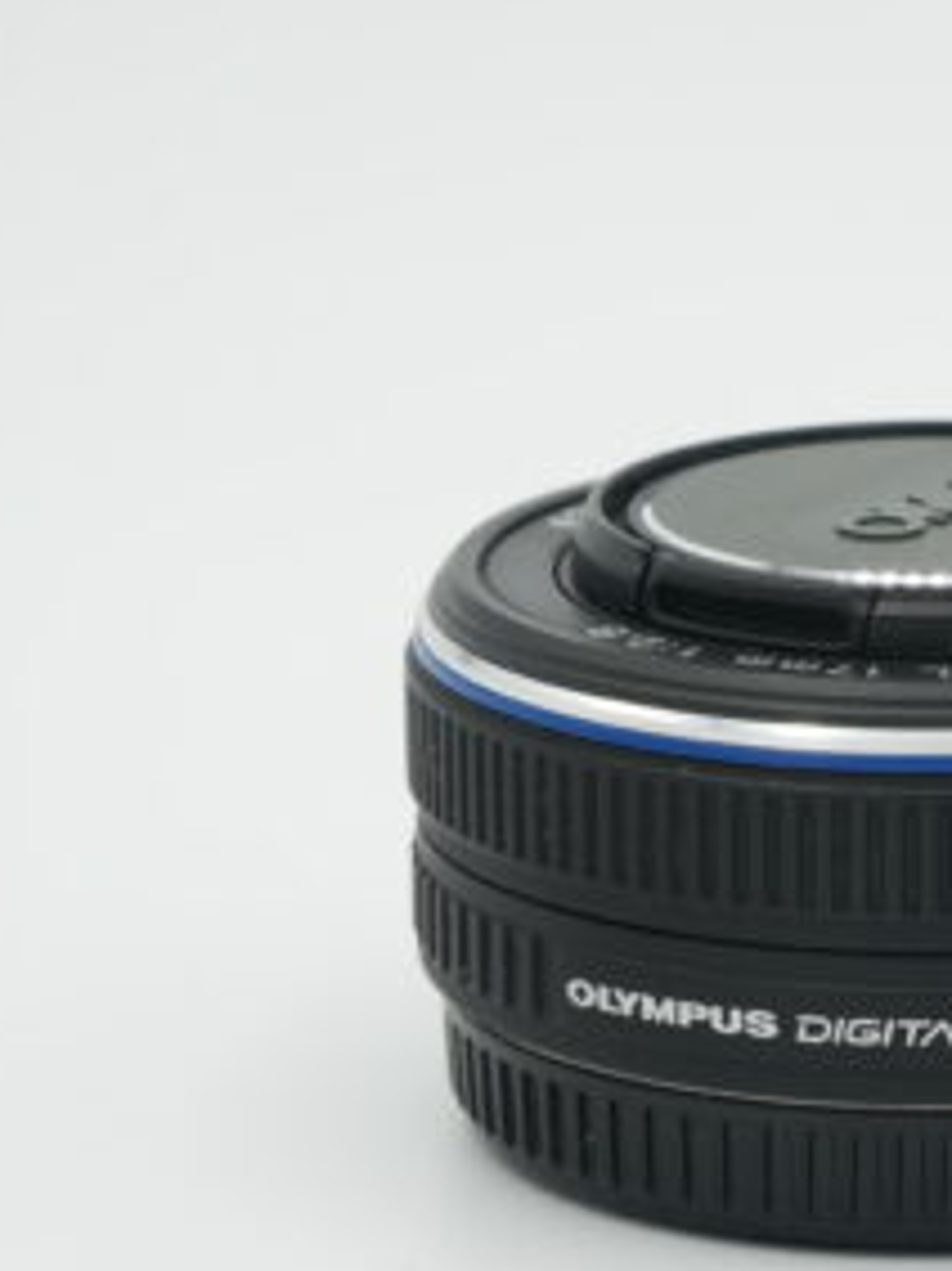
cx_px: 992
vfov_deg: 9.2
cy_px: 853
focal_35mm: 214
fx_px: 7853
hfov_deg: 6.9
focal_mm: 70
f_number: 13
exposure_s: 1/100
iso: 320
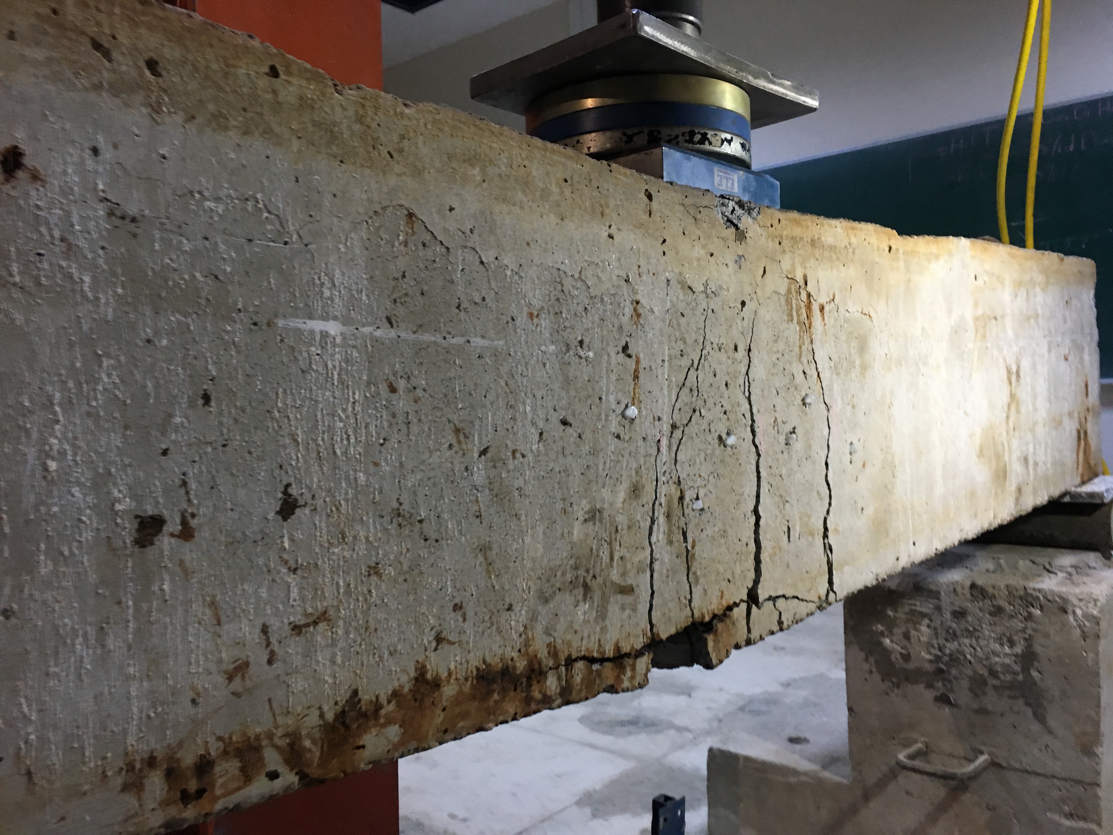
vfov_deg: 48.2
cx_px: 556
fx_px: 932
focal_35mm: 29
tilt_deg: +1.4
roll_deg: +3.6
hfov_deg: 61.7
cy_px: 418
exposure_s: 1/33
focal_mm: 4.15
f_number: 2.2
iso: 160
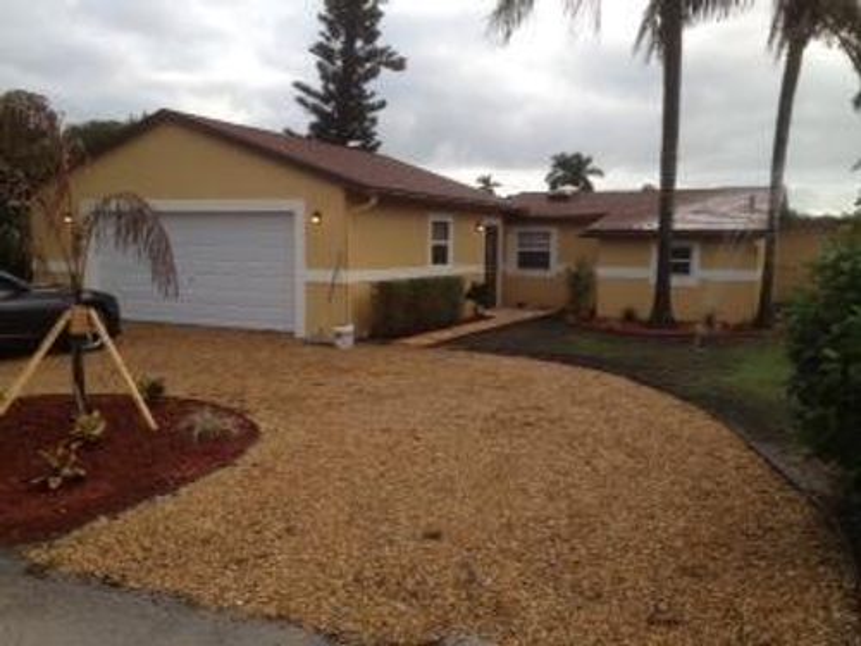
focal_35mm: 35
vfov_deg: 40.7
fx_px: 871
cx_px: 430
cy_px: 323
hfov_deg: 52.6
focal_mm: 4.28
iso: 64
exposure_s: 1/699
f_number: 2.4
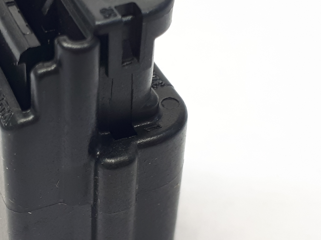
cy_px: 120
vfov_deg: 28.6
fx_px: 473
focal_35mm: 51
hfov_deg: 36.4
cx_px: 71
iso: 50
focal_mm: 3.6
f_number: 1.9
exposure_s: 1/50
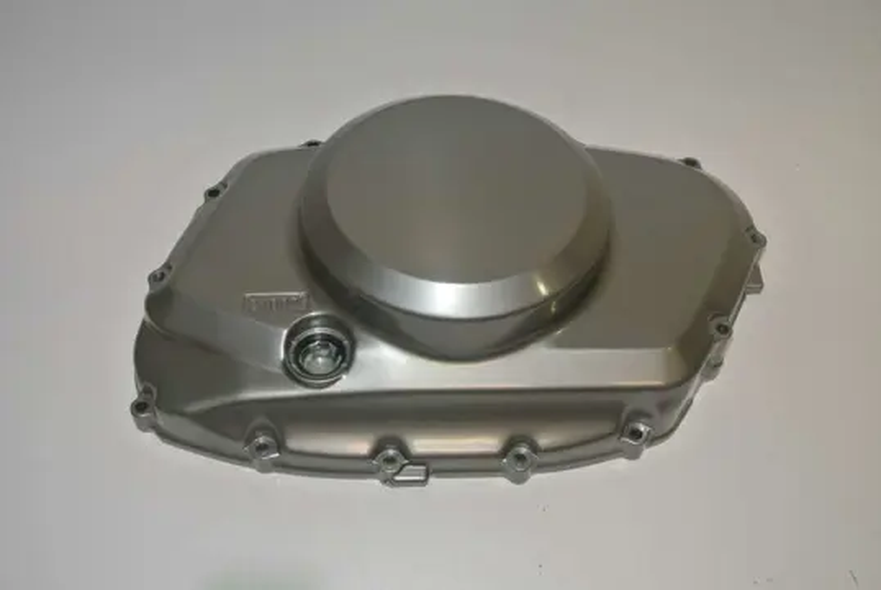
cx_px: 440
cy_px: 295
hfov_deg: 49.5
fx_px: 955
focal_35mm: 39
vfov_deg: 34.3
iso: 200
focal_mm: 14.5
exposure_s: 1/60
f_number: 4
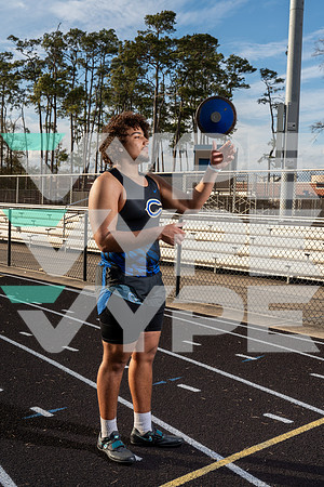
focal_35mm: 44
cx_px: 162
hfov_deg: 30.5
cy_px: 244
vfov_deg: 44.5
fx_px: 594
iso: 160
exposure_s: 1/250
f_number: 10
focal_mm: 44
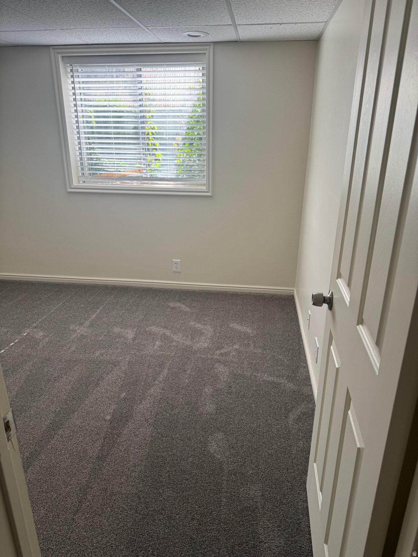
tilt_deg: -19.6
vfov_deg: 71.6
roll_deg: -0.2
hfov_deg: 56.8
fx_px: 386
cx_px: 209
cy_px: 278
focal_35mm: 24
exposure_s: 1/278
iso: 80
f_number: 1.78
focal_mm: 6.76
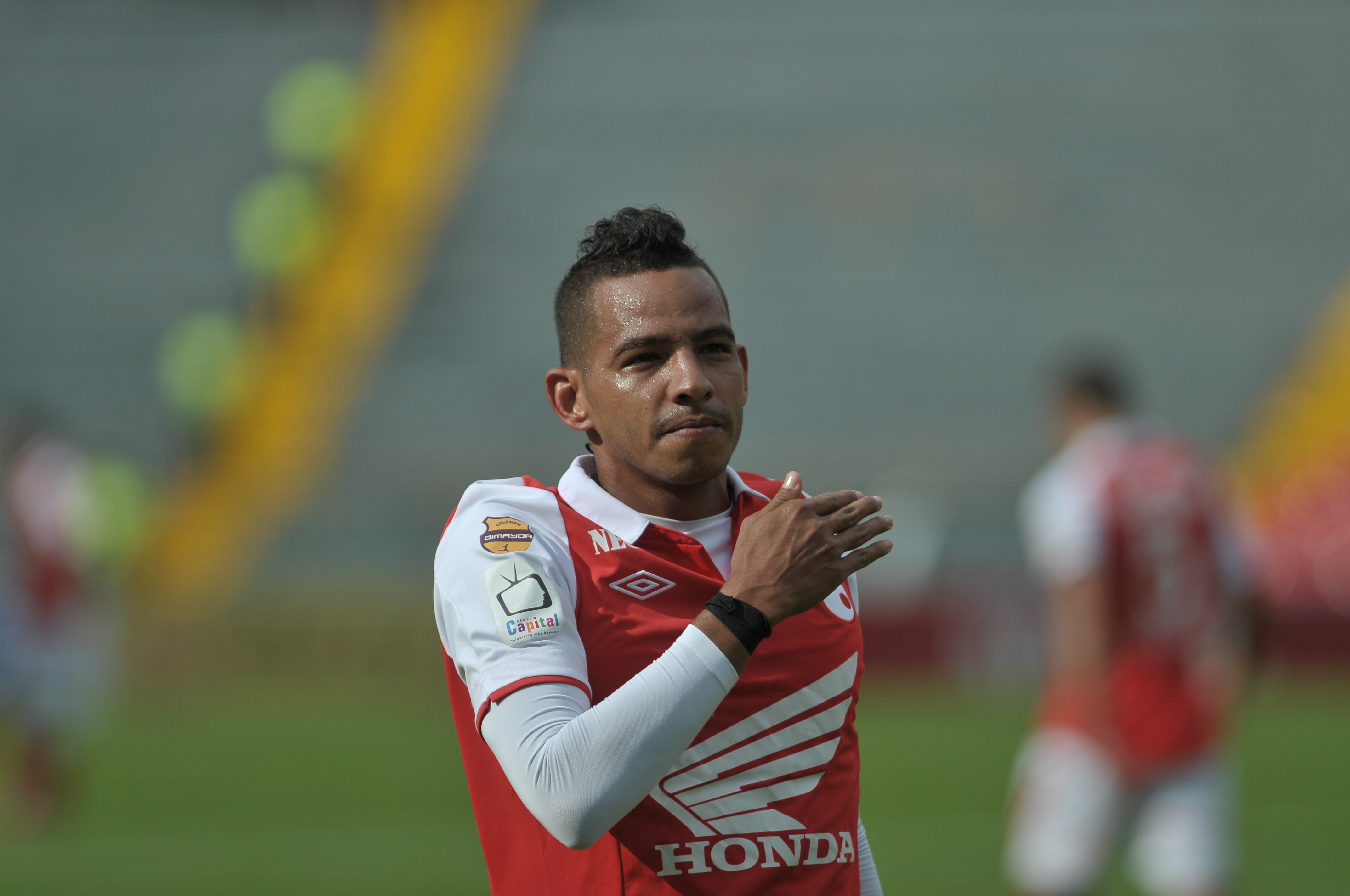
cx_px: 675
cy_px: 448
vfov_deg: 3.0
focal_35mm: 450
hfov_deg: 4.6
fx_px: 16854
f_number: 3.5
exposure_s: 1/3200
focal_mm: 300
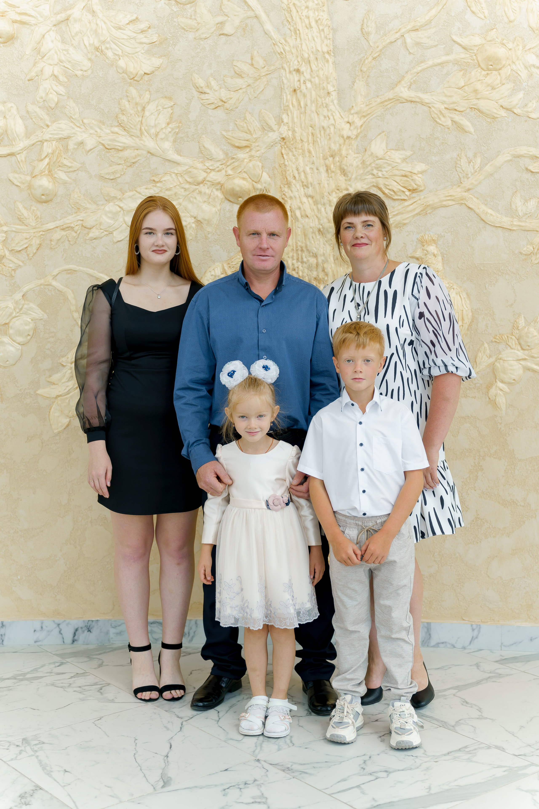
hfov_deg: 26.5
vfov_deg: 38.9
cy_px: 404
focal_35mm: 51
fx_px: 1145
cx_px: 270
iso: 125
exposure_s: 1/400
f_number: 2.2
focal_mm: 51
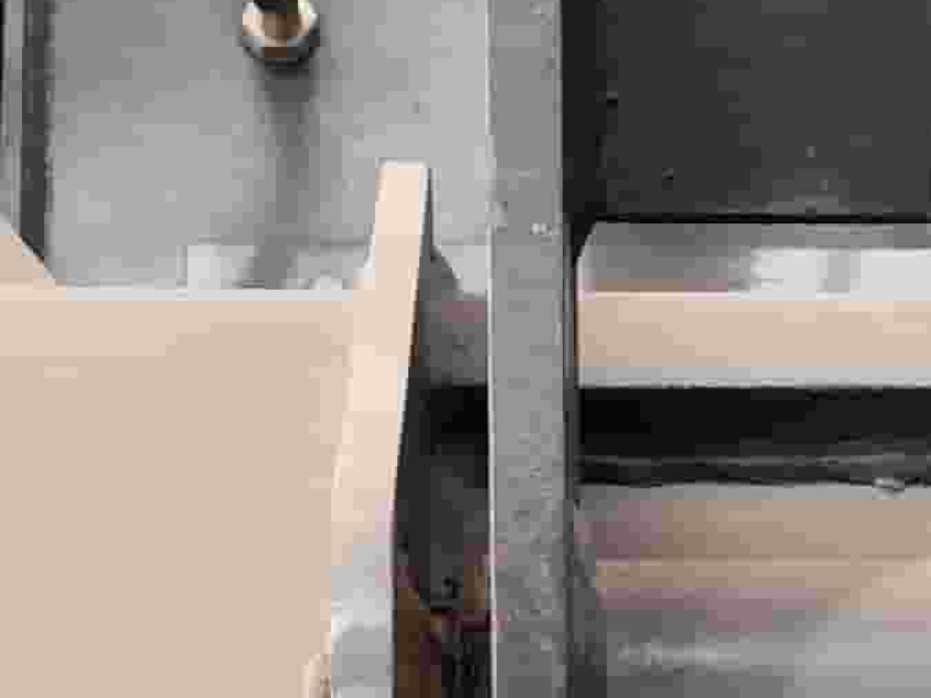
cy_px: 1705
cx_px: 761
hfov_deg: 14.1
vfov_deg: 9.4
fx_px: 3738
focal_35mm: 139
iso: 320
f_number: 1.65
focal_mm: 6.14
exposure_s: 1/50
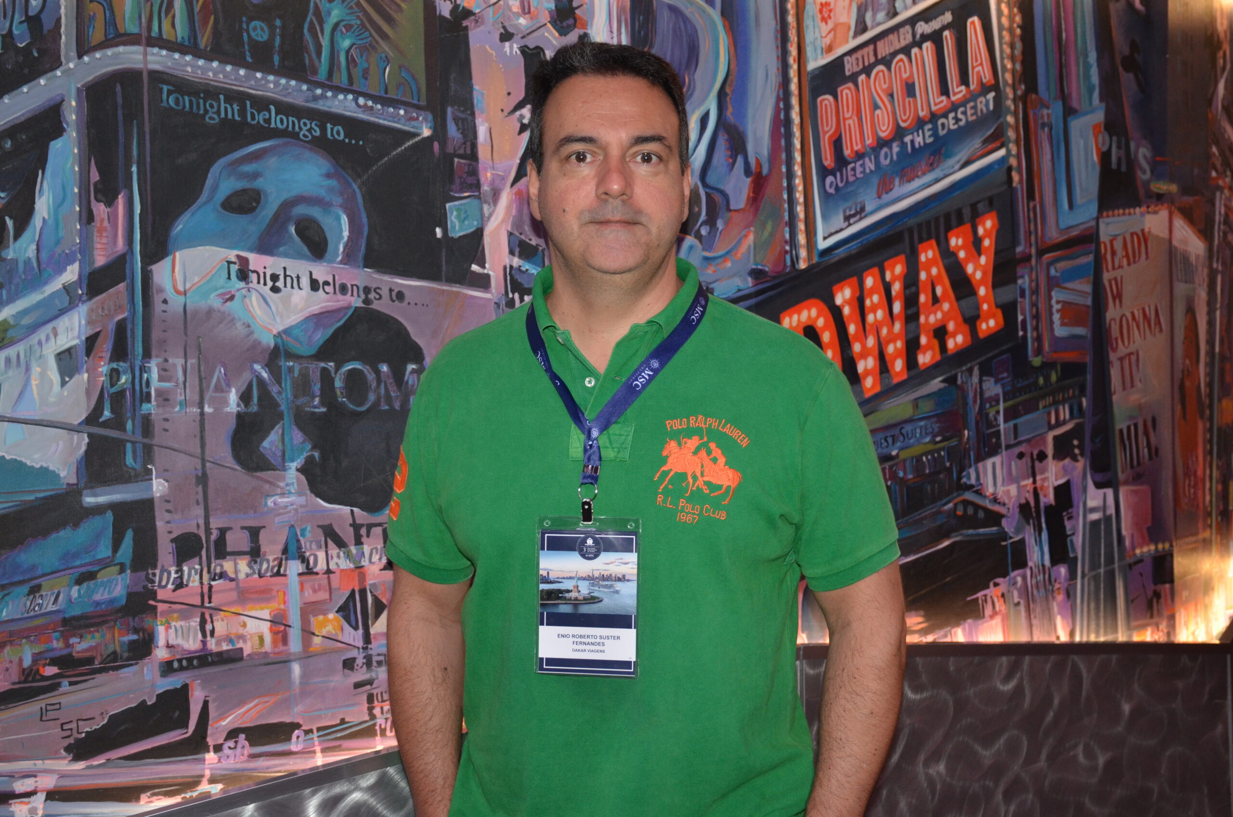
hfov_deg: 39.0
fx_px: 1743
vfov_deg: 26.4
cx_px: 616
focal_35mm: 51
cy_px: 408
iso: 800
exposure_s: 1/60
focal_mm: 34
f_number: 4.2
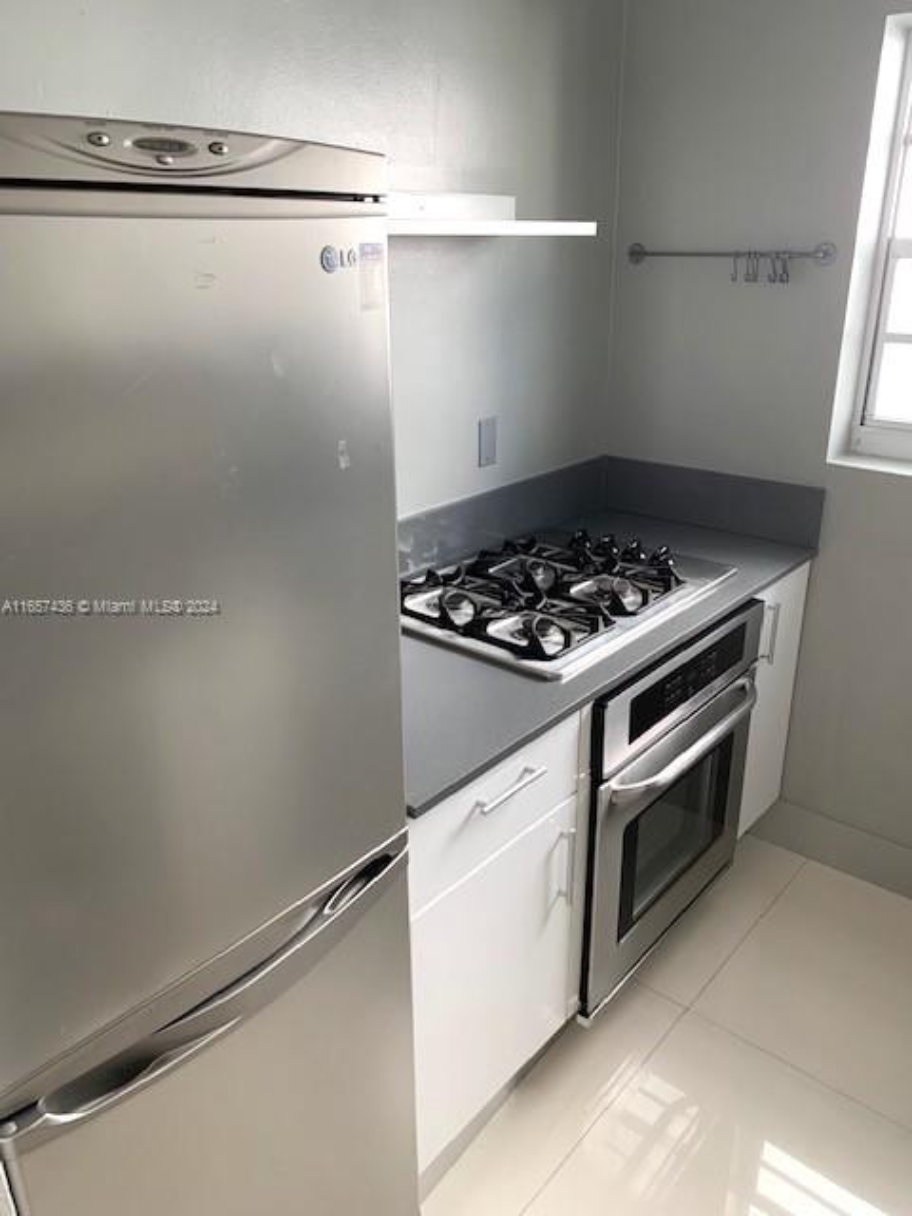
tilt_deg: -19.5
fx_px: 913
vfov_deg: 67.3
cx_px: 456
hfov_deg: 53.1
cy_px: 608
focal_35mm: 26
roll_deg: +0.6
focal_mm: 4.25
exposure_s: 1/120
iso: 80
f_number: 1.8
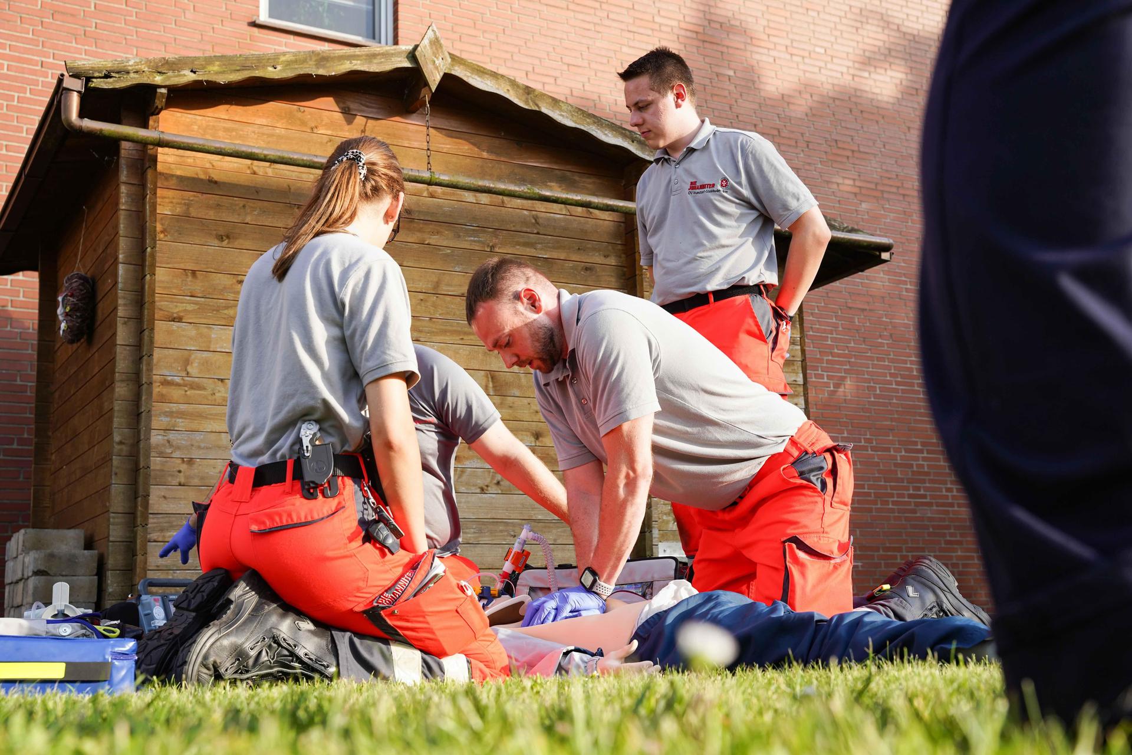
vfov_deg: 31.8
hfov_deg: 46.3
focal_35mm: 42
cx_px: 566
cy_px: 378
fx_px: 1324
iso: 100
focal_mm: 42.1
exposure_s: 1/160
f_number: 6.3
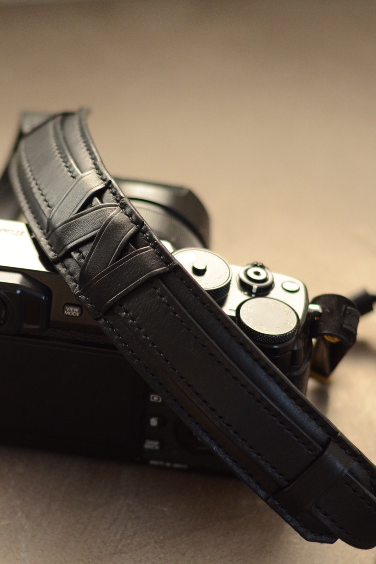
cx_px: 109
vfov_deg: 17.9
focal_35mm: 114
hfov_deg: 12.0
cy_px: 282
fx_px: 1785
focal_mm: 50
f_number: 2.2
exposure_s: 1/1000
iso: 1000
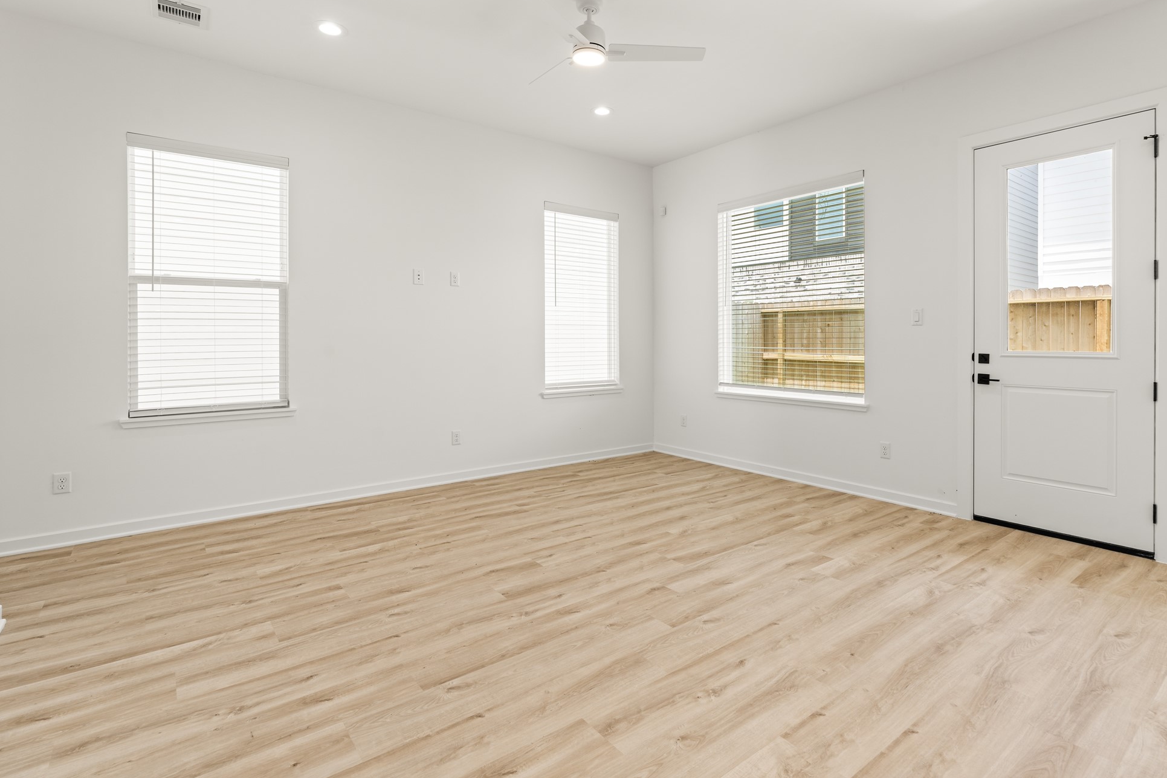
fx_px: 583
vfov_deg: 67.1
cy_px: 342
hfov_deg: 89.8
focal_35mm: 18
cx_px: 627
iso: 200
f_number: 9
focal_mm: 16
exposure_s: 1/3
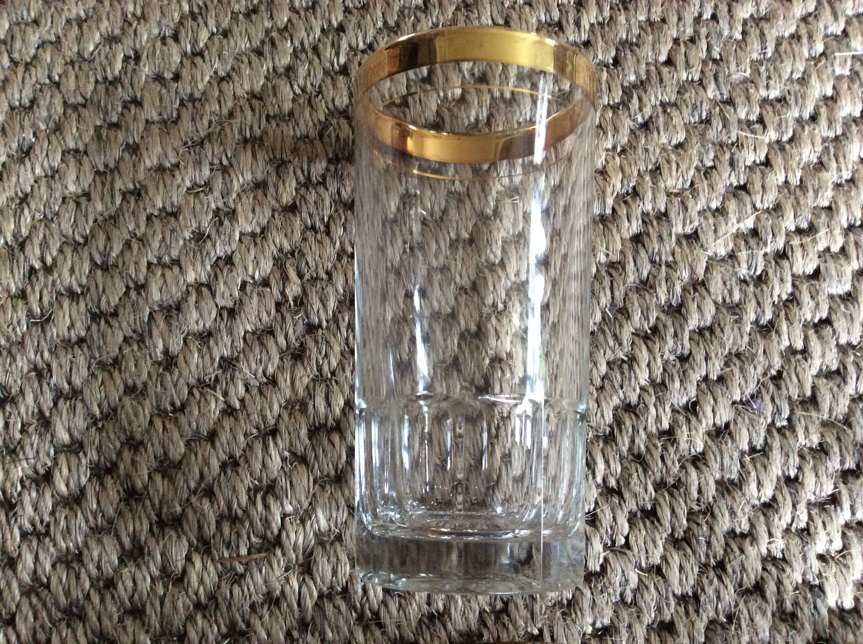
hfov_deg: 56.9
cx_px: 432
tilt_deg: -76.4
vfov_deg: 44.1
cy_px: 322
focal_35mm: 32
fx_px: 797
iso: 250
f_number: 2.4
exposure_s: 1/25
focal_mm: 3.3
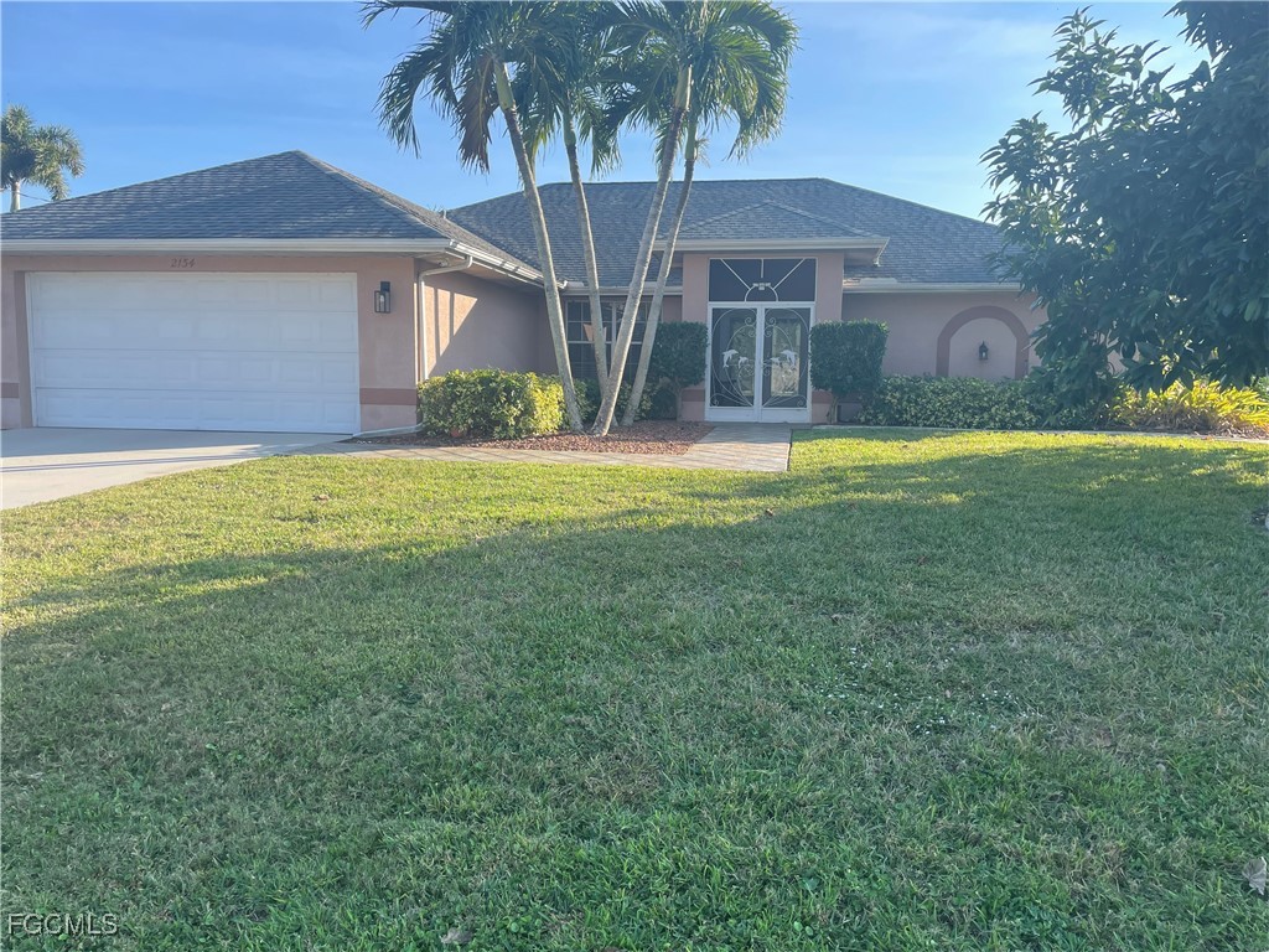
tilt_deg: -6.4
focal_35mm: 26
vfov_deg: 53.1
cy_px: 476
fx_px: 953
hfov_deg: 67.3
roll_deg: -0.2
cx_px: 634
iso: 32
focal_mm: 4.2
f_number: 1.6
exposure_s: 1/924
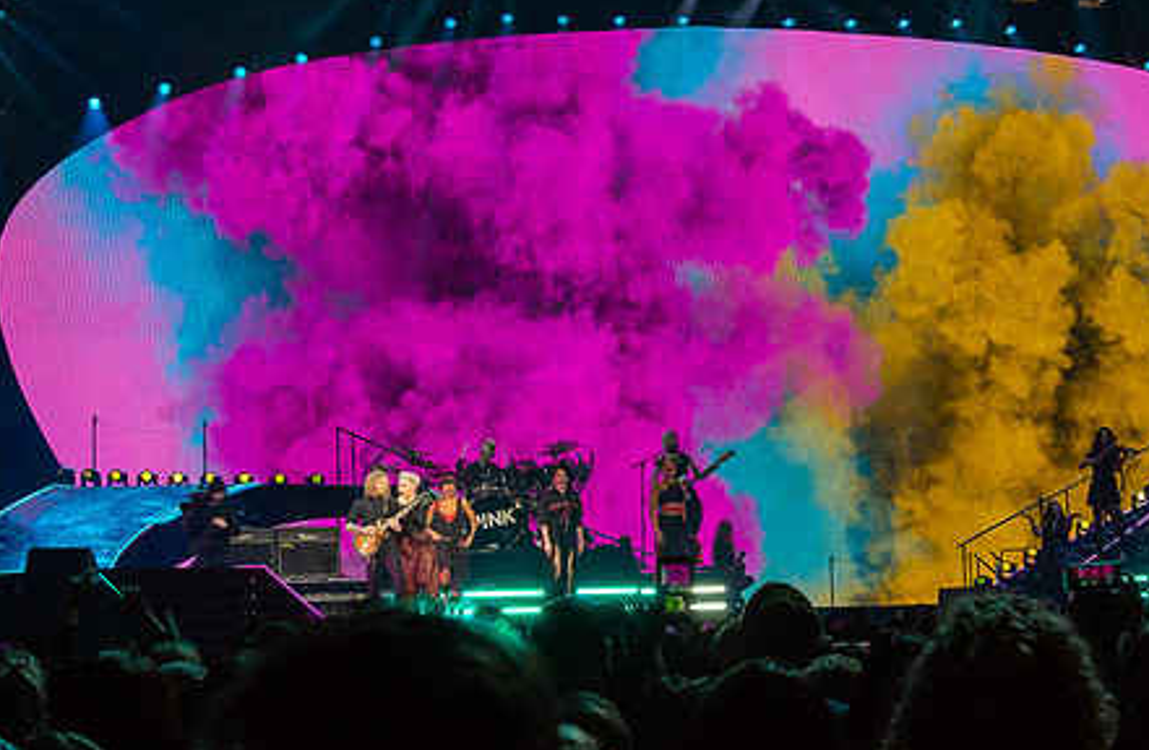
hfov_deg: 18.1
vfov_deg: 11.8
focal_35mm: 114
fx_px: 3616
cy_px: 380
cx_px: 632
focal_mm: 30
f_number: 5.6
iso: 800
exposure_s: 1/500
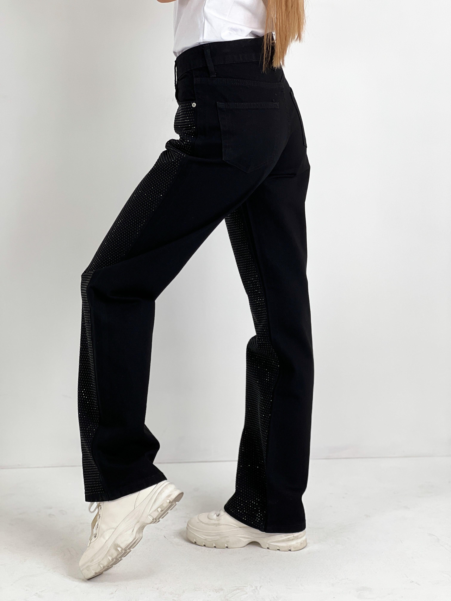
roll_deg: +0.0
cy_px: 300
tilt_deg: -10.1
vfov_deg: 25.3
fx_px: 1338
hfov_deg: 19.1
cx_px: 226
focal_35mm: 77
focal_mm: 9
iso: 64
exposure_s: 1/100
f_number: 2.8
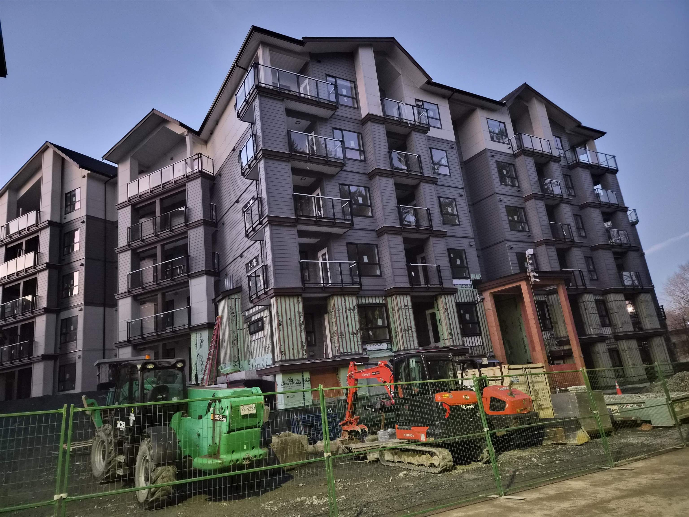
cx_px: 344
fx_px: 458
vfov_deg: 58.9
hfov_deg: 73.9
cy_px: 258
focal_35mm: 23
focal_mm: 5.4
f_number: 1.8
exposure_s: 1/40
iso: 1600
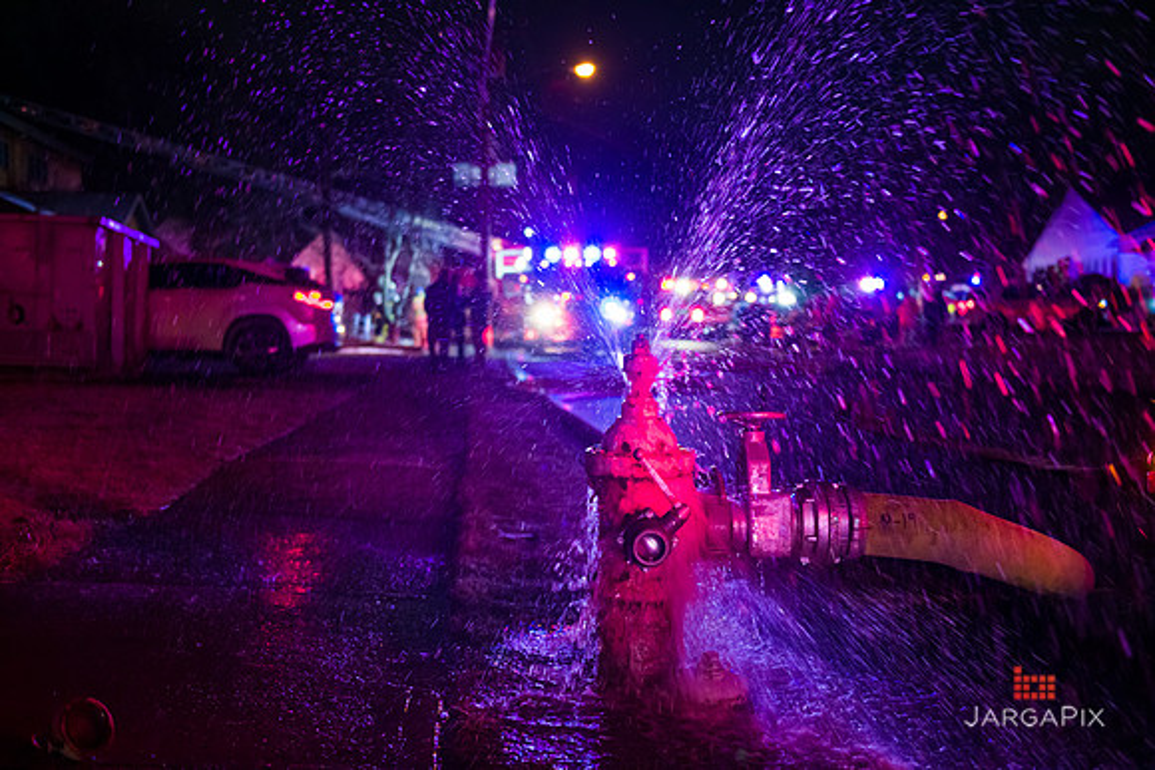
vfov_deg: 35.1
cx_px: 578
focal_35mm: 38
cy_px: 385
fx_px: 1219
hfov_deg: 50.7
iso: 1600
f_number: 3.2
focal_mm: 38
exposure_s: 1/125
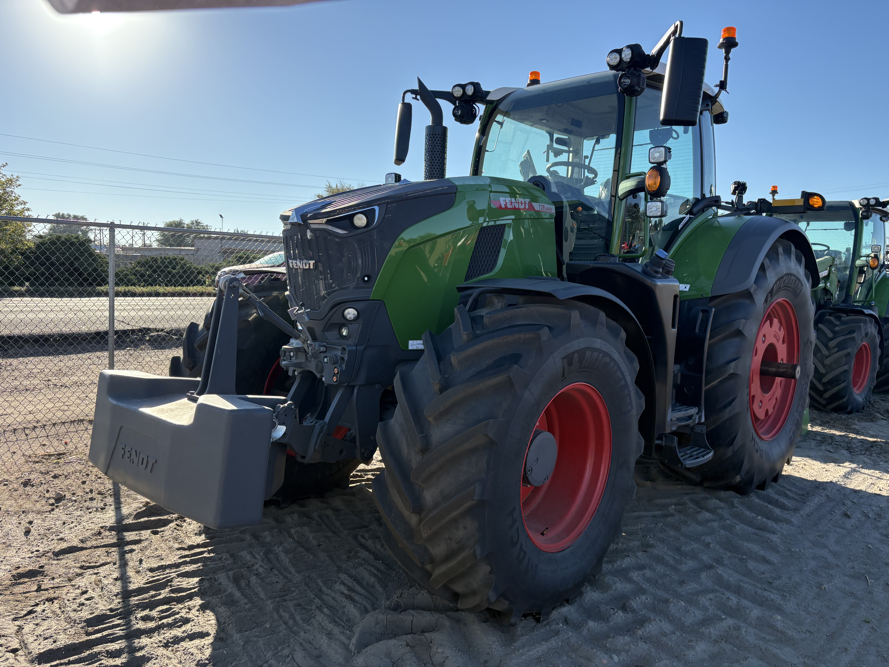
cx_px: 444
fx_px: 668
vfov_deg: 53.1
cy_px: 334
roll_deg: -1.8
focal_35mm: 26
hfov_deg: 67.3
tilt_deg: -5.2
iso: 64
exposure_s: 1/2075
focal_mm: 5.96
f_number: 1.6
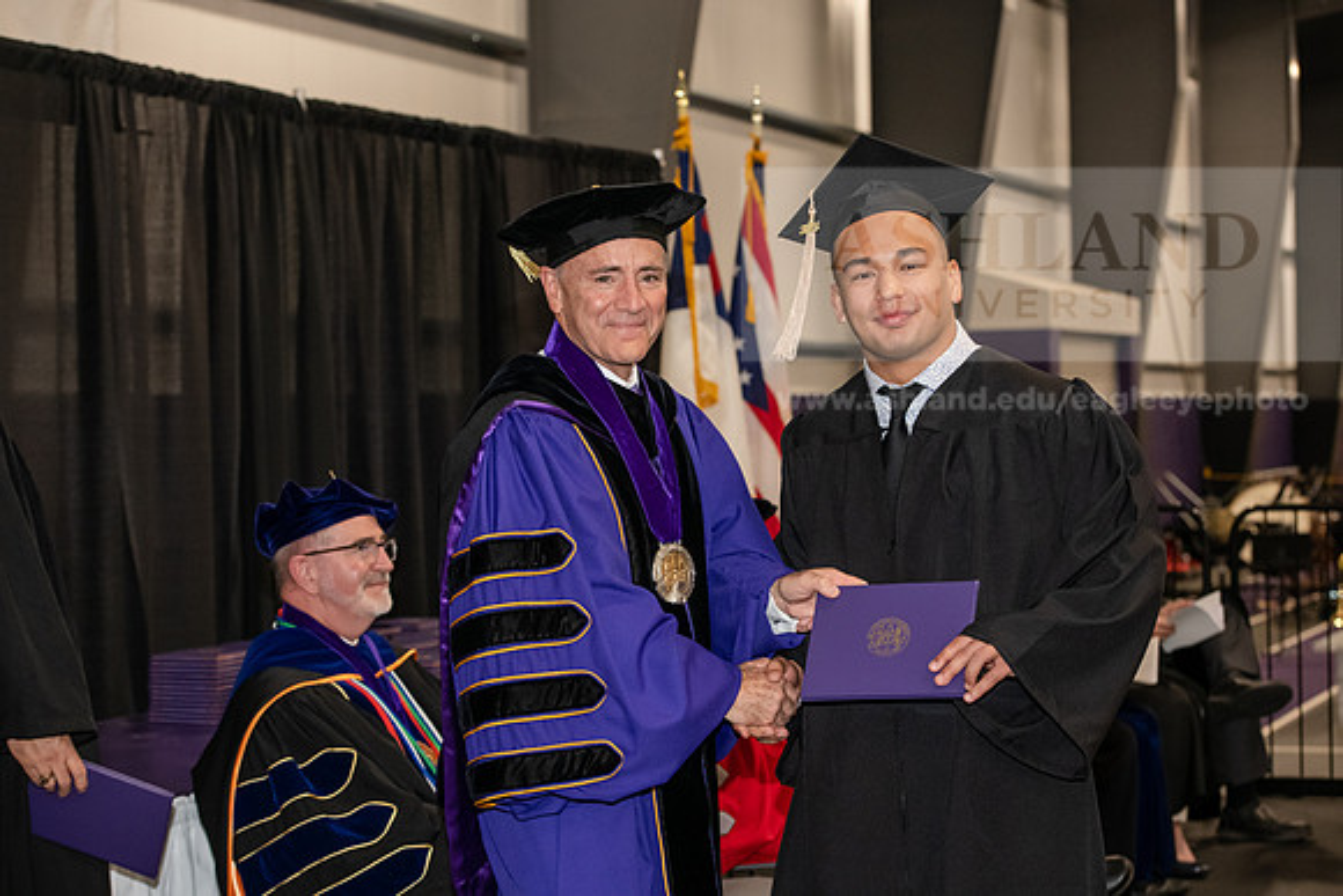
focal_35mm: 70
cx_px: 672
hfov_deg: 28.8
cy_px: 448
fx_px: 2612
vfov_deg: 19.5
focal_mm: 70
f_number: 5
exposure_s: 1/200
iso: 2500
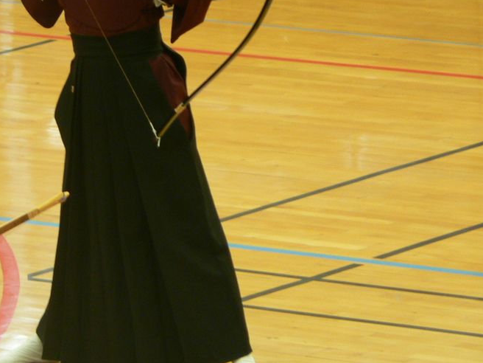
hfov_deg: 3.9
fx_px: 7074
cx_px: 143
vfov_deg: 2.9
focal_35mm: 507
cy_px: 153
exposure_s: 1/20
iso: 100
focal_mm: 46.2
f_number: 3.3
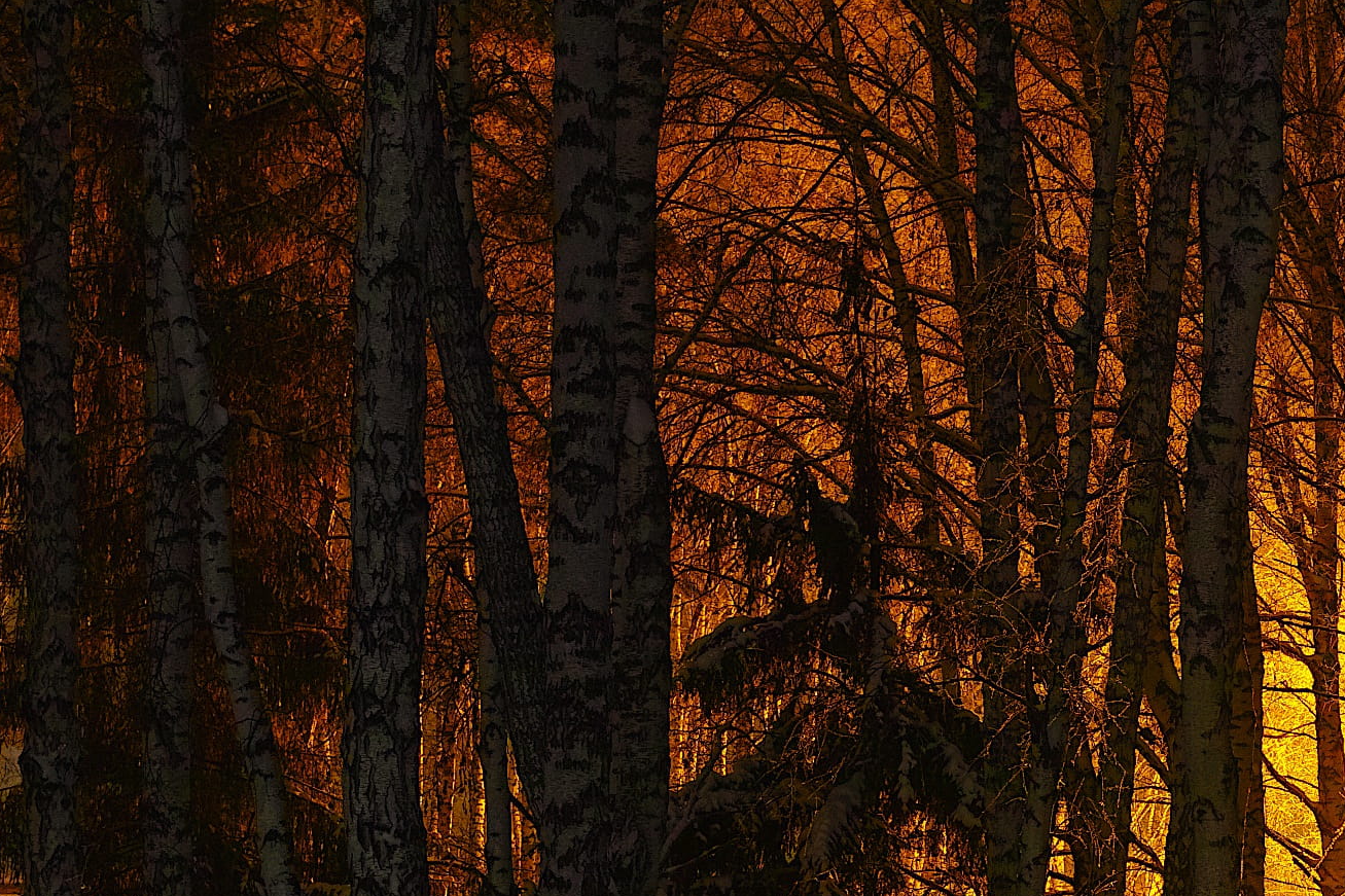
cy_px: 1166
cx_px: 1522
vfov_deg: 8.4
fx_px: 6051
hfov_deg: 12.4
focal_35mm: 162
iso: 100
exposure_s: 30
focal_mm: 30
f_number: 5
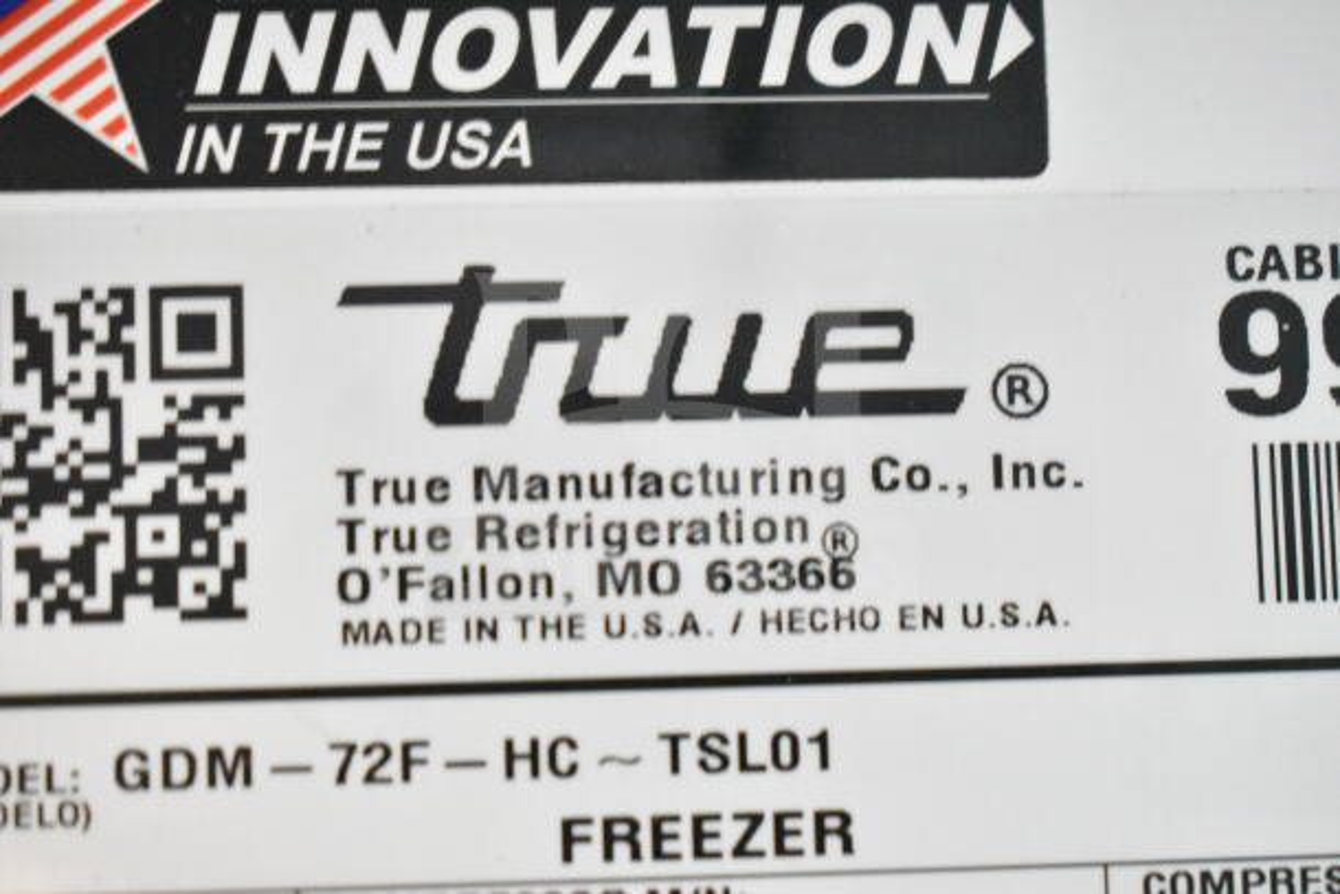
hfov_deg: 28.1
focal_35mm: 72
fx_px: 2680
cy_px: 447
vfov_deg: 18.9
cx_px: 670
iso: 18000
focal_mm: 48
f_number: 5.3
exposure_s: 1/80
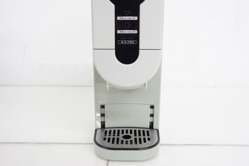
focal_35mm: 36
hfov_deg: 53.2
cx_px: 124
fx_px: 249
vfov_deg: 36.8
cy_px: 83
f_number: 10
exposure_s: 1/50
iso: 6400
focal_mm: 24
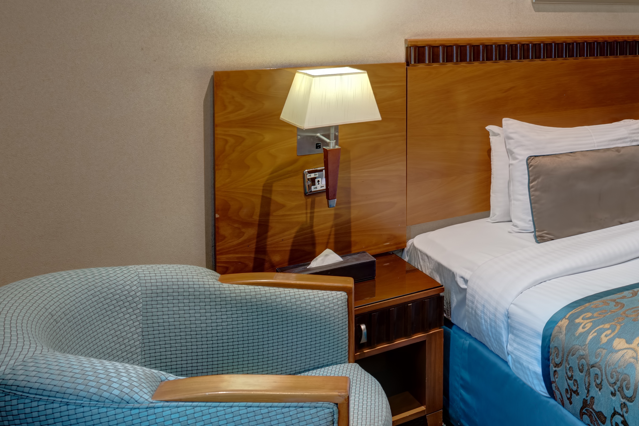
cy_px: 69
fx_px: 674
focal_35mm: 38
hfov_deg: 35.2
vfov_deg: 33.7
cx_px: 828
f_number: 8
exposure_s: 1.3
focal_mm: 14
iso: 100
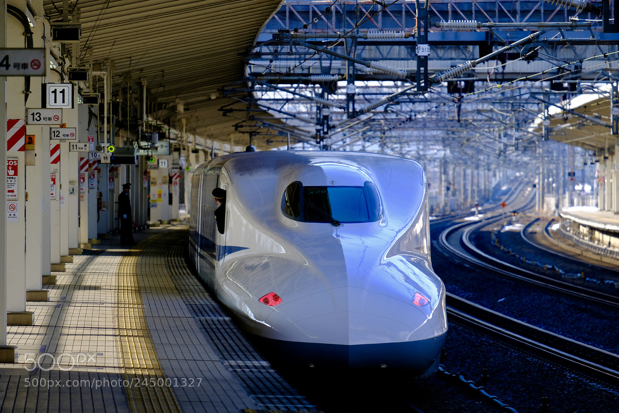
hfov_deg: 6.9
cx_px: 310
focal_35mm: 300
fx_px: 5157
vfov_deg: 4.6
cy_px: 206
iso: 400
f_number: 5.6
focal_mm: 200
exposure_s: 1/450
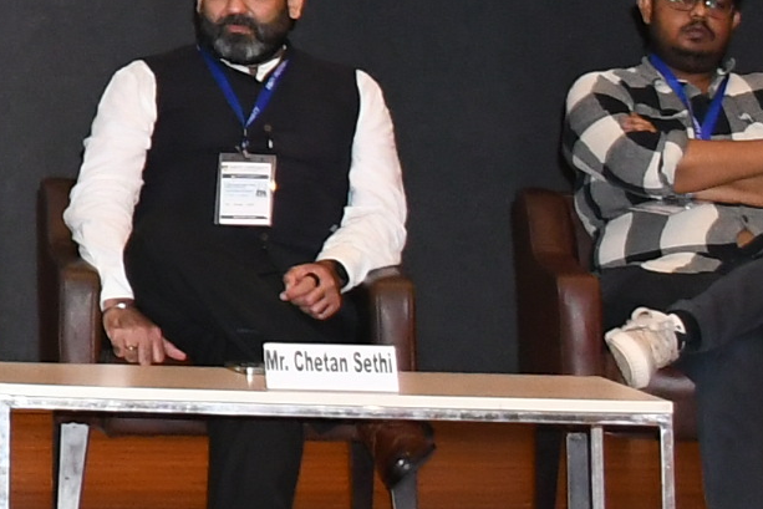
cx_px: -1140
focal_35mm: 184
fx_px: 3900
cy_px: -565
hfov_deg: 9.7
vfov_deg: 7.2
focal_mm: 18
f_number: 5
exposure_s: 1/125
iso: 1250
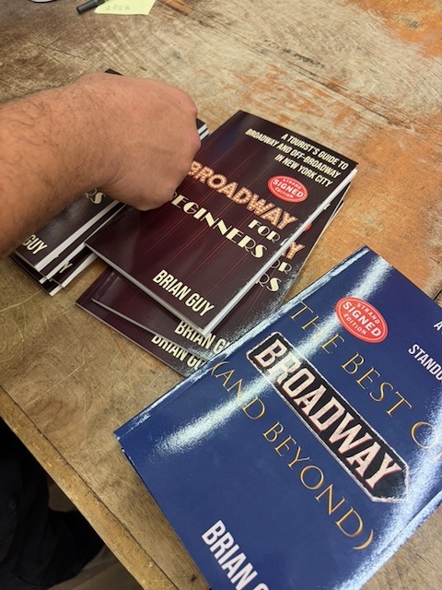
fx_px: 443
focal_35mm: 26
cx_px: 221
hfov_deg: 53.1
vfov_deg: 67.3
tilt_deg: -59.0
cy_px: 295
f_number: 1.6
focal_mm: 5.96
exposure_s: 1/60
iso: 160
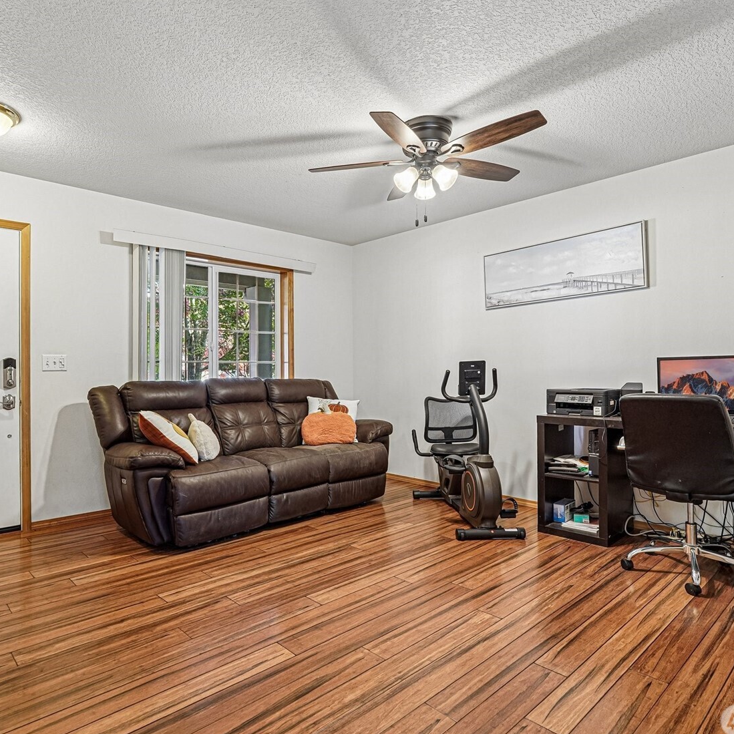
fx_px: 504
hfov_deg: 71.8
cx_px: 317
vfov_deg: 72.1
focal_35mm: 21
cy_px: 369
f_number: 8
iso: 400
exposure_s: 1/5
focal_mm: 16
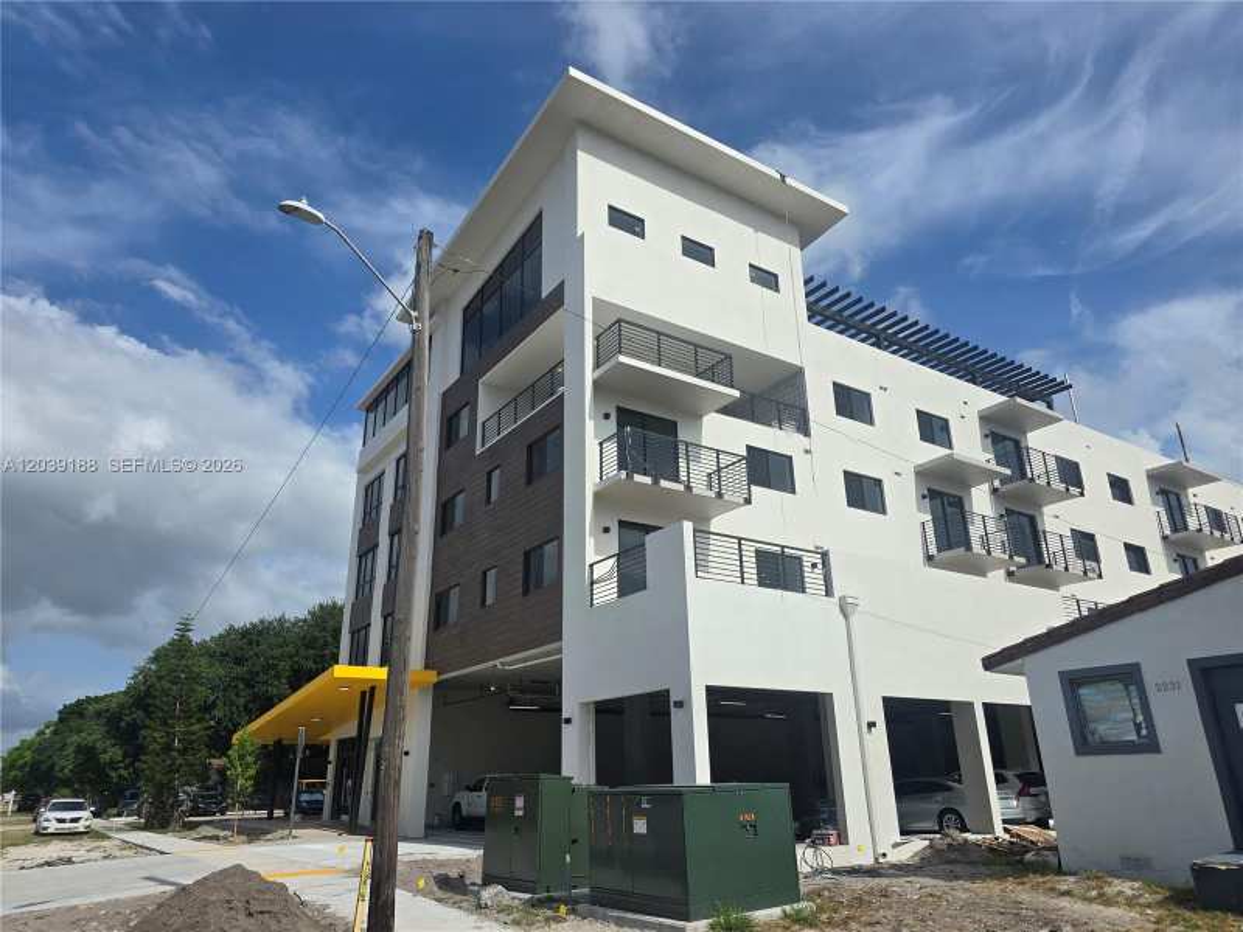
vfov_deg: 58.9
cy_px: 466
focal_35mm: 23
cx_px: 622
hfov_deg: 73.9
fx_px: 826
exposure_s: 1/1449
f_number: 1.7
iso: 12
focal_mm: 6.3
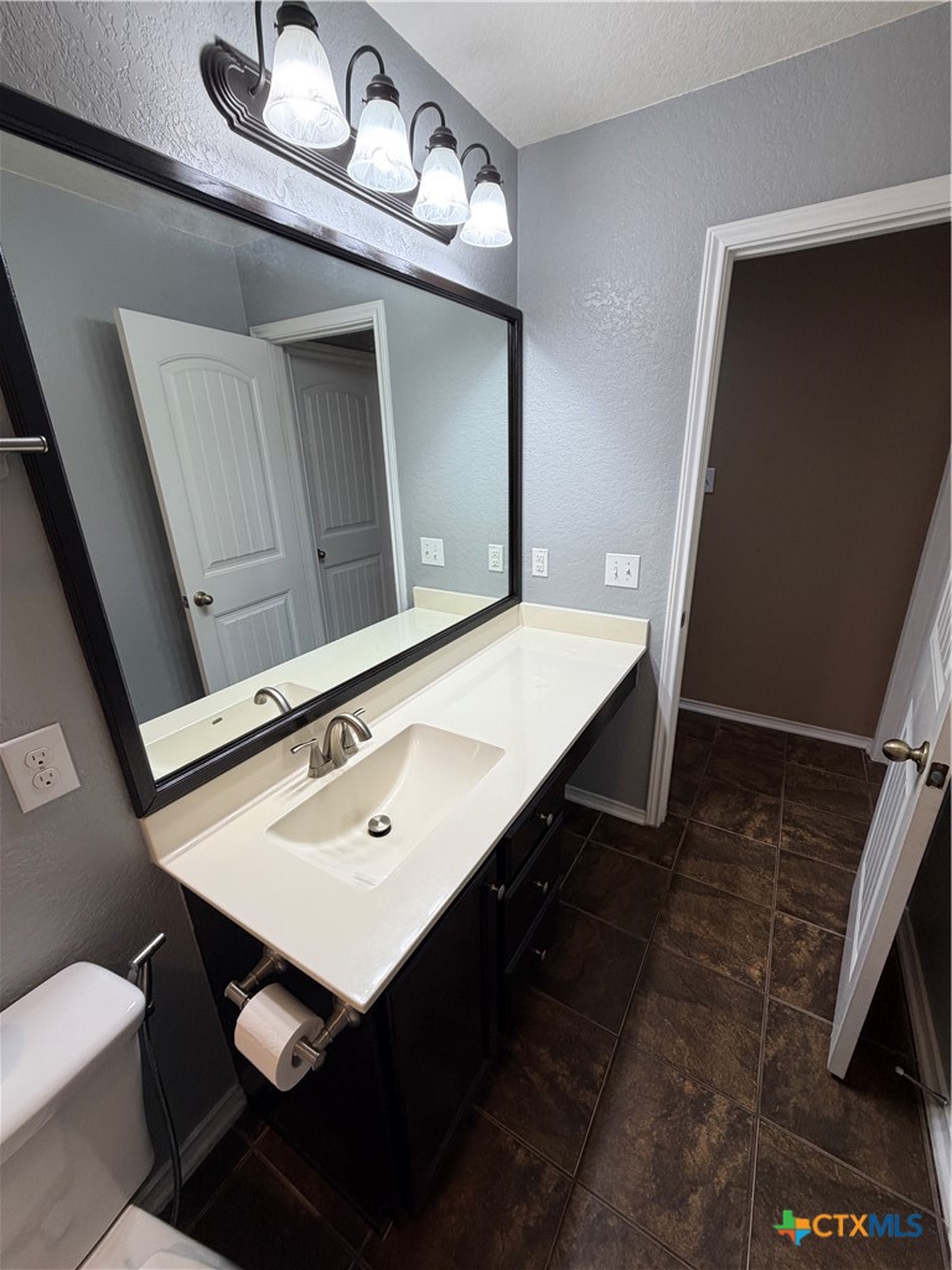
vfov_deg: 102.1
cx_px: 476
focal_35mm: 14
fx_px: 513
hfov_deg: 85.7
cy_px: 635
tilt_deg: -19.6
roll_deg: +2.8
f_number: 2.2
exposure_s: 1/120
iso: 160
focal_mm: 2.22
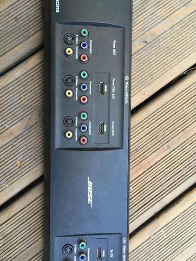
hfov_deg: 43.0
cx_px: 92
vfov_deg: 55.3
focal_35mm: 33
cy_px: 131
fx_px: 249
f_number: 2.2
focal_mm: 4.15
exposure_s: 1/33
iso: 125
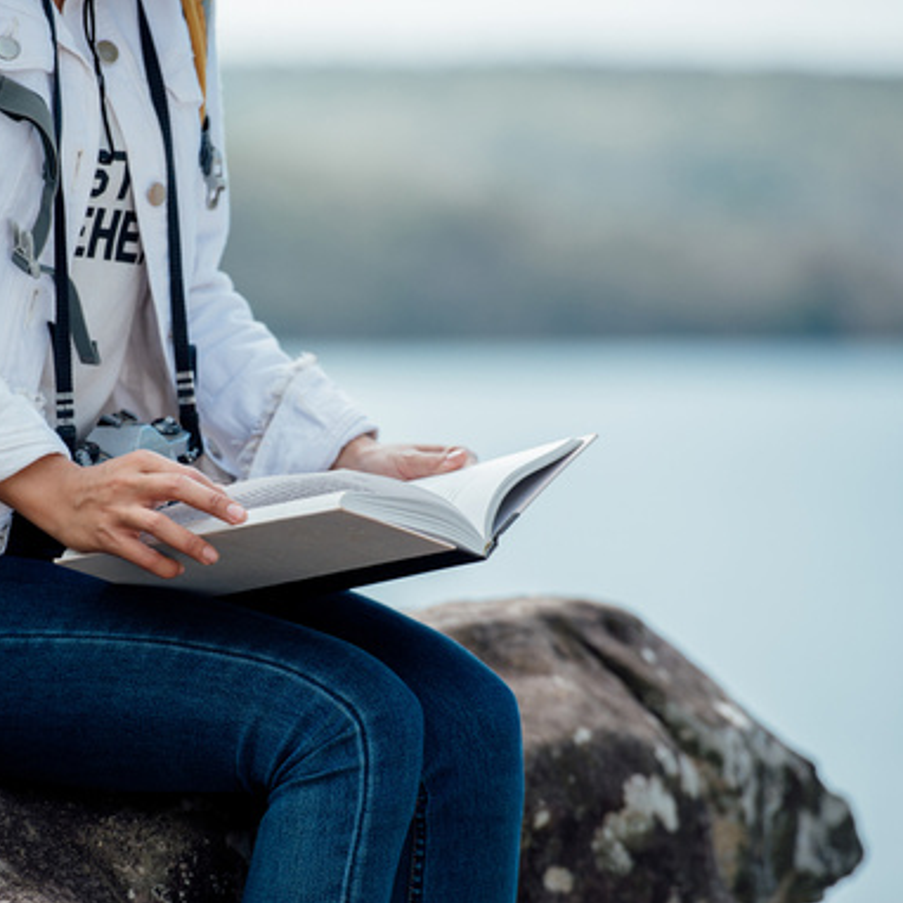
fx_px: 7555
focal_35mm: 256
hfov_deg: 6.8
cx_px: 287
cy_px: 452
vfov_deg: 6.8
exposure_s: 1/500
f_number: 4
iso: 100
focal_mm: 200
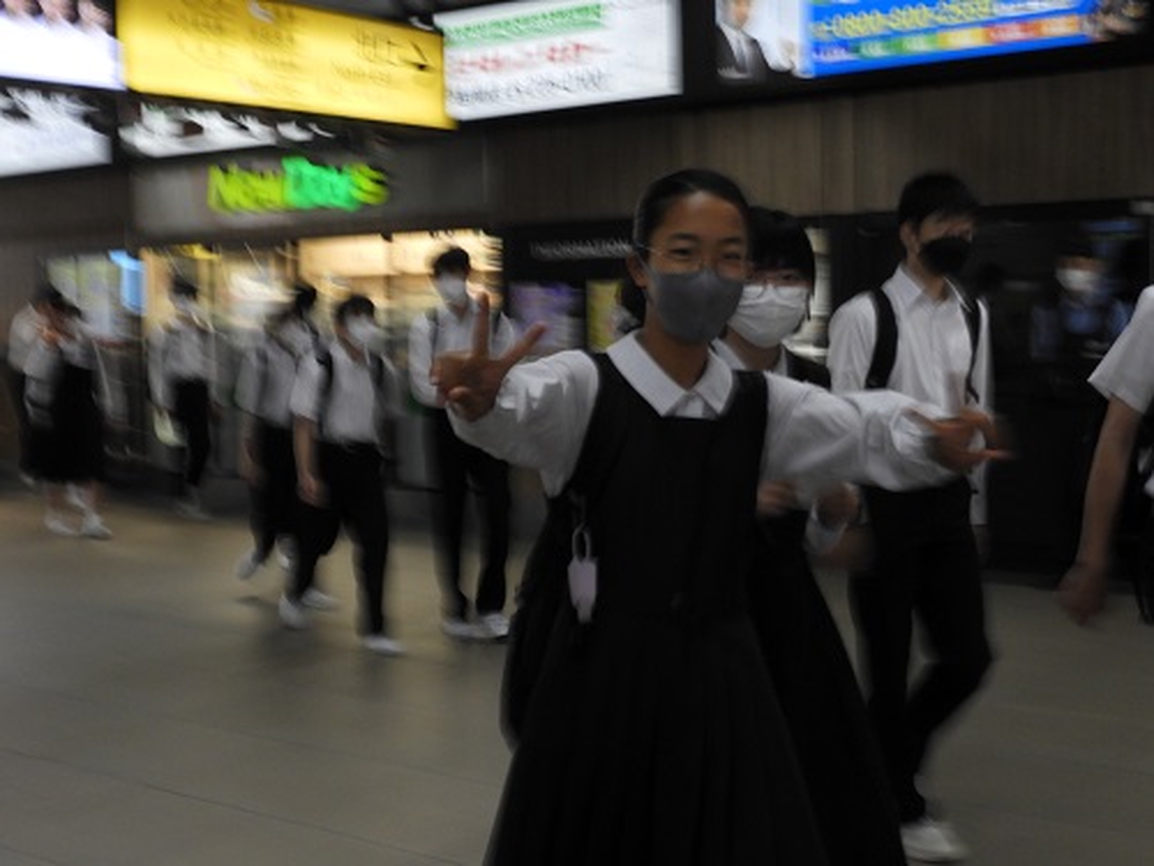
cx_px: 577
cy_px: 433
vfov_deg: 29.1
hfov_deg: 38.2
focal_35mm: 50
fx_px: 1667
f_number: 8
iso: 400
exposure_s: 1/15
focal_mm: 9
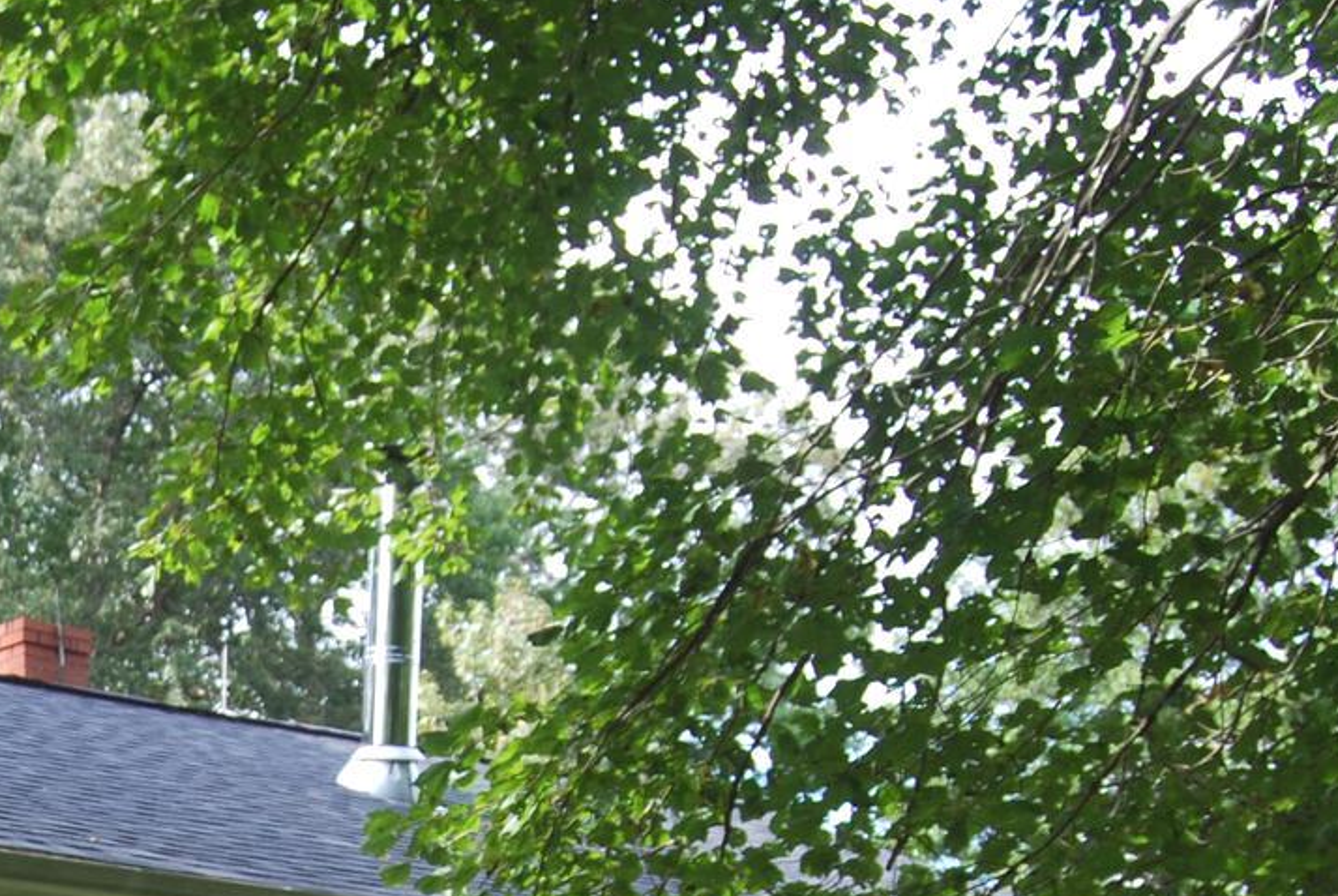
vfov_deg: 15.1
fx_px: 3200
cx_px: -47
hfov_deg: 22.6
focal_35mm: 86
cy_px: 1218
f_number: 5.6
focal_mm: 20
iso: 180
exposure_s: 1/125
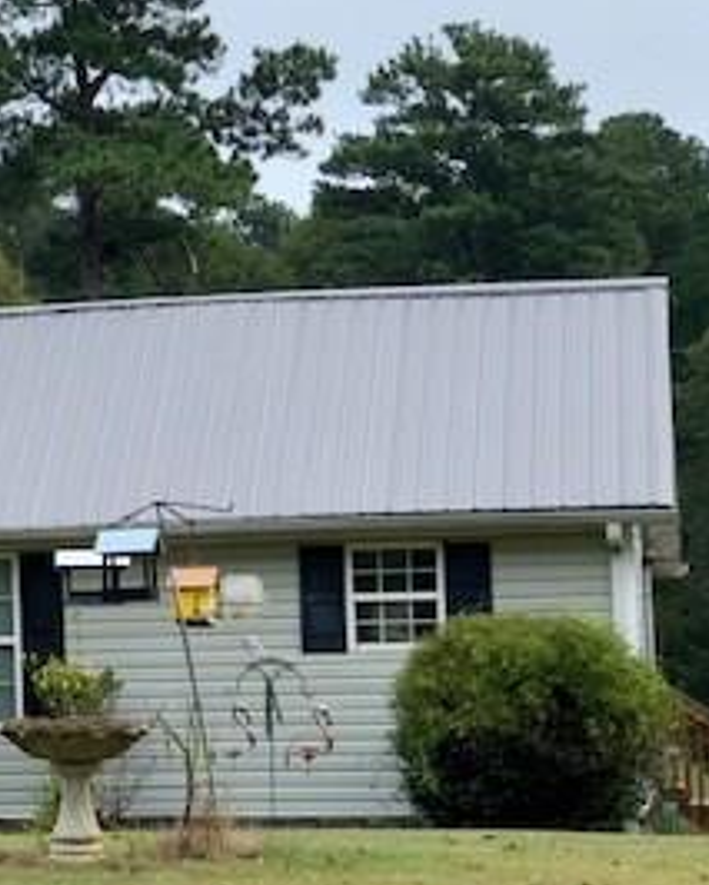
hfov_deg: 11.2
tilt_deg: +2.1
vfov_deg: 14.4
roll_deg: +1.2
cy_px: 406
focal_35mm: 134
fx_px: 3513
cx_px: -270
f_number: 2.8
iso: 20
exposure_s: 1/276
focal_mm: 6.6
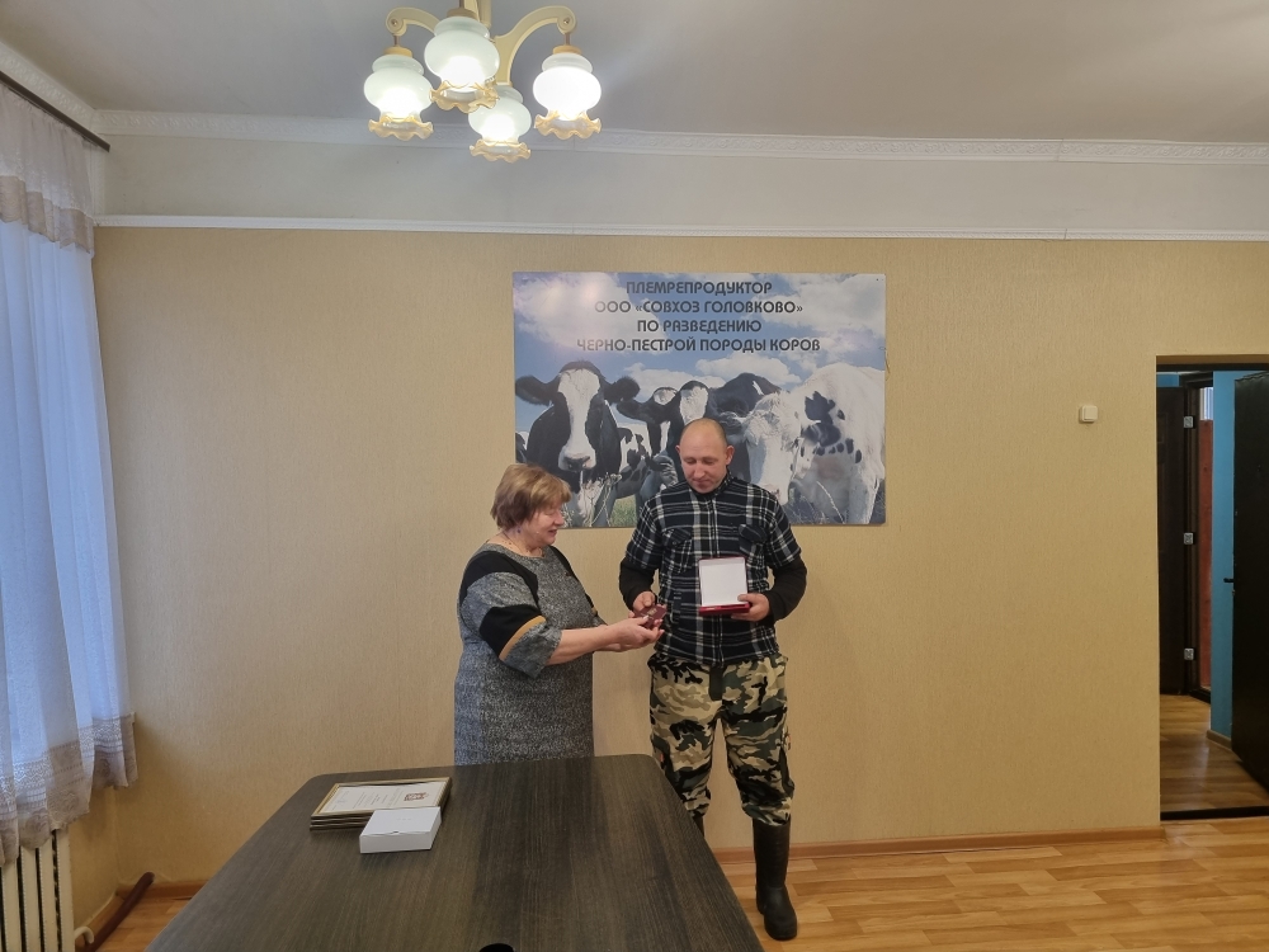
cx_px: 634
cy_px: 476
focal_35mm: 26
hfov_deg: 67.3
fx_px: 953
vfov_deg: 53.1
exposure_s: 1/100
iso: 200
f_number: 1.8
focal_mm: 5.4
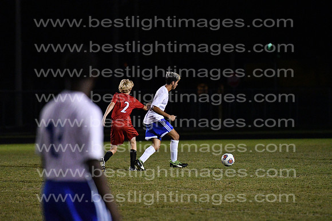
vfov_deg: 4.6
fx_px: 2767
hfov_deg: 6.9
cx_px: 166
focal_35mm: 300
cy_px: 110
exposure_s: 1/1000
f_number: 4
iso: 6400
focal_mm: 200
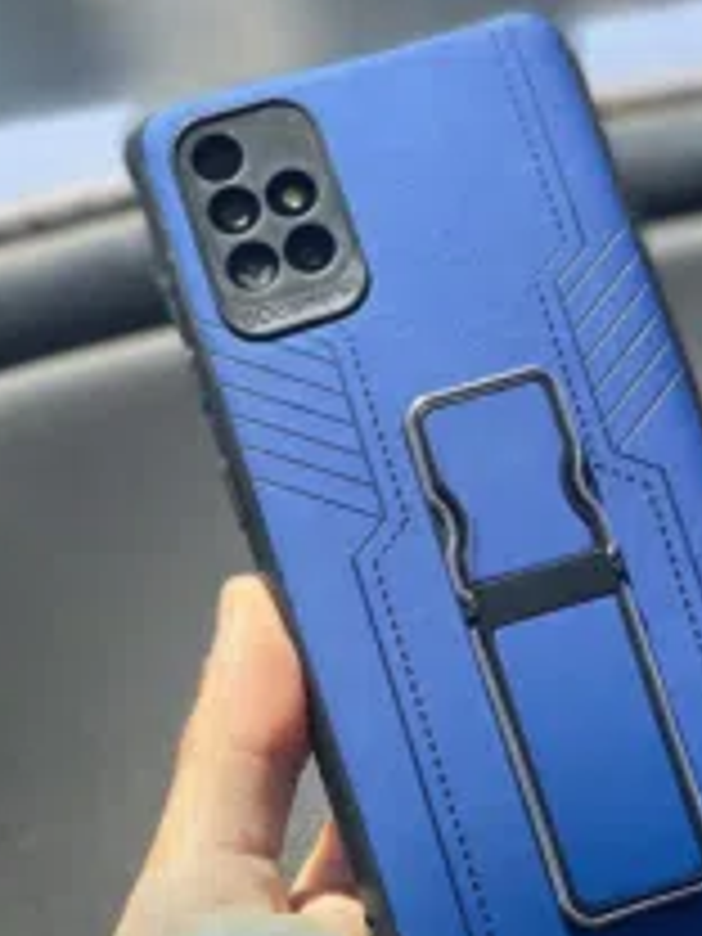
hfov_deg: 14.7
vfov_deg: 19.6
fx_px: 2704
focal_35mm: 100
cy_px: 464
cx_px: 549
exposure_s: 1/393
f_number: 2
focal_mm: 6
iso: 20
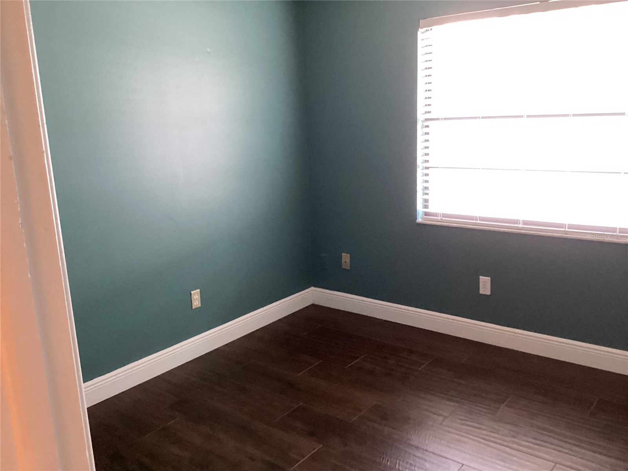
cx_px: 314
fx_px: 562
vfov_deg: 45.4
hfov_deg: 58.4
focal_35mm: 31
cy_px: 236
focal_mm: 3.3
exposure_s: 1/30
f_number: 2.4
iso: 320
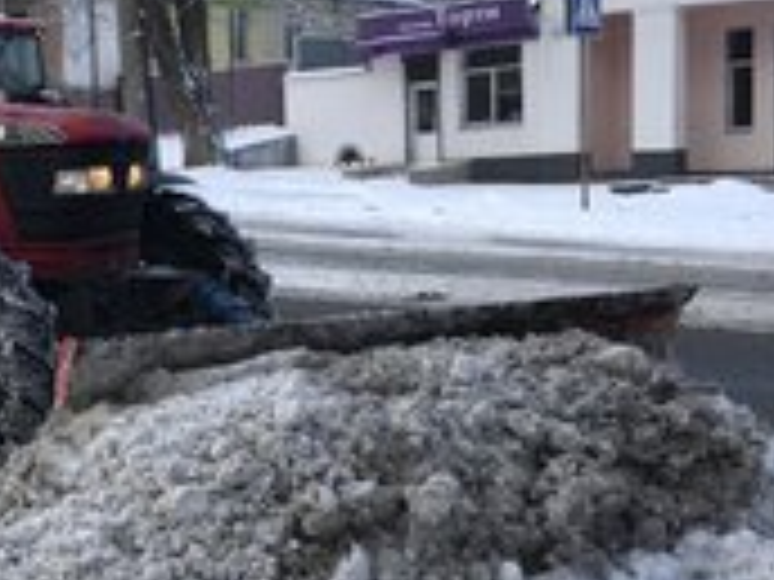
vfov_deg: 22.6
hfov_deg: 29.1
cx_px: 140
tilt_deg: -2.2
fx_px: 1453
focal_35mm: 65
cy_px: 288
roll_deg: +1.8
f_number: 1.8
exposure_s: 1/929
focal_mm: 3.99
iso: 20
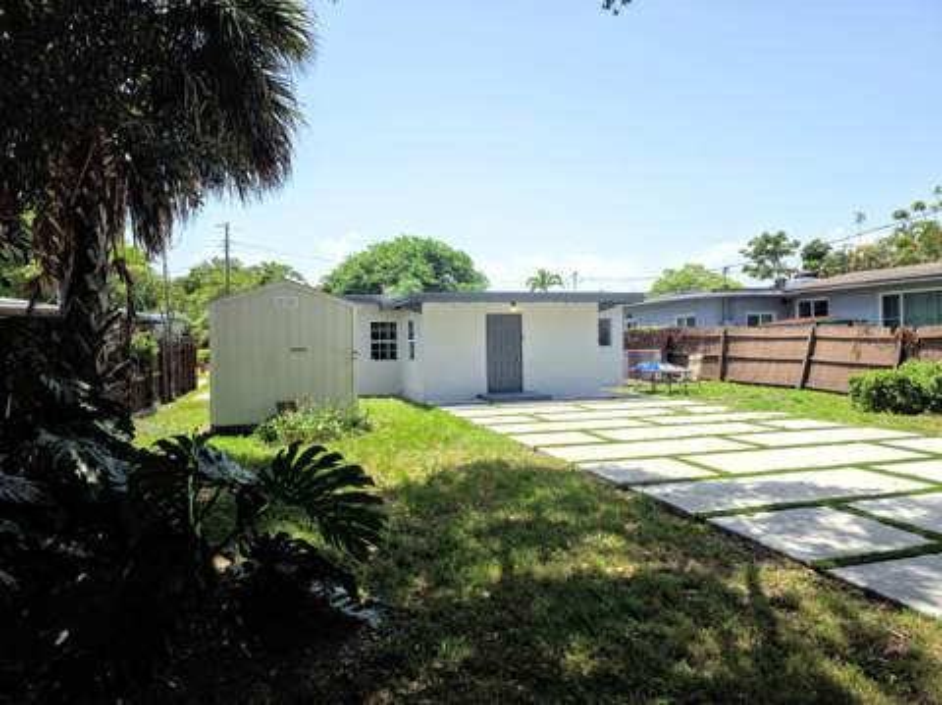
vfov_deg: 58.8
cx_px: 471
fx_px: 625
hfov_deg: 74.0
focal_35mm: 23
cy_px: 352
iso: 80
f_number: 1.7
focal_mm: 6.3
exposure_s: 1/4889
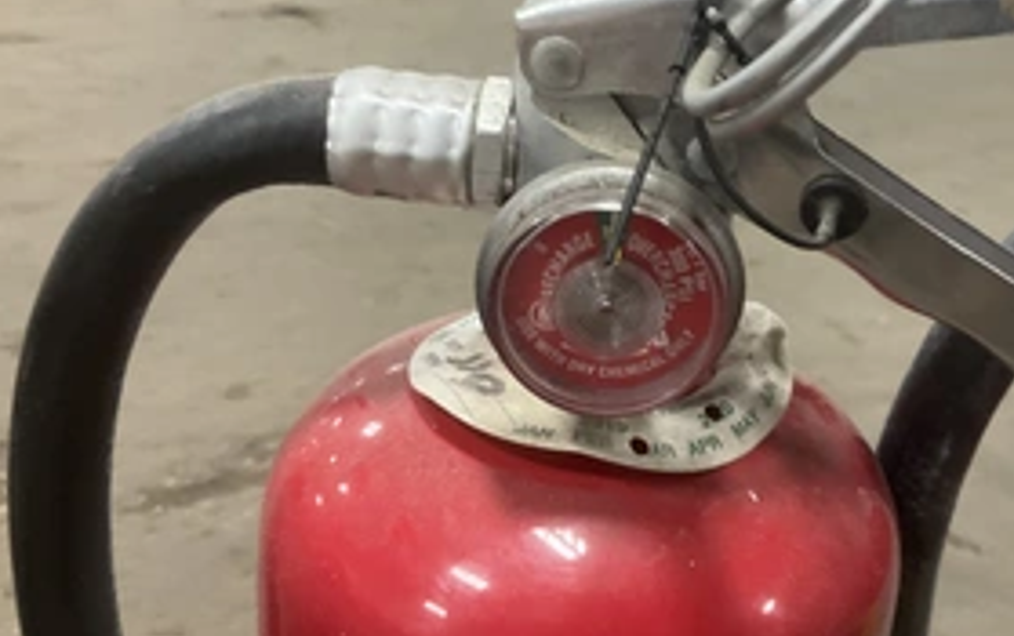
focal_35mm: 44
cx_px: 680
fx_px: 1217
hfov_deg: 44.5
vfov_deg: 29.2
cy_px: 262
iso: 200
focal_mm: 3
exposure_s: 1/40
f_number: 1.8
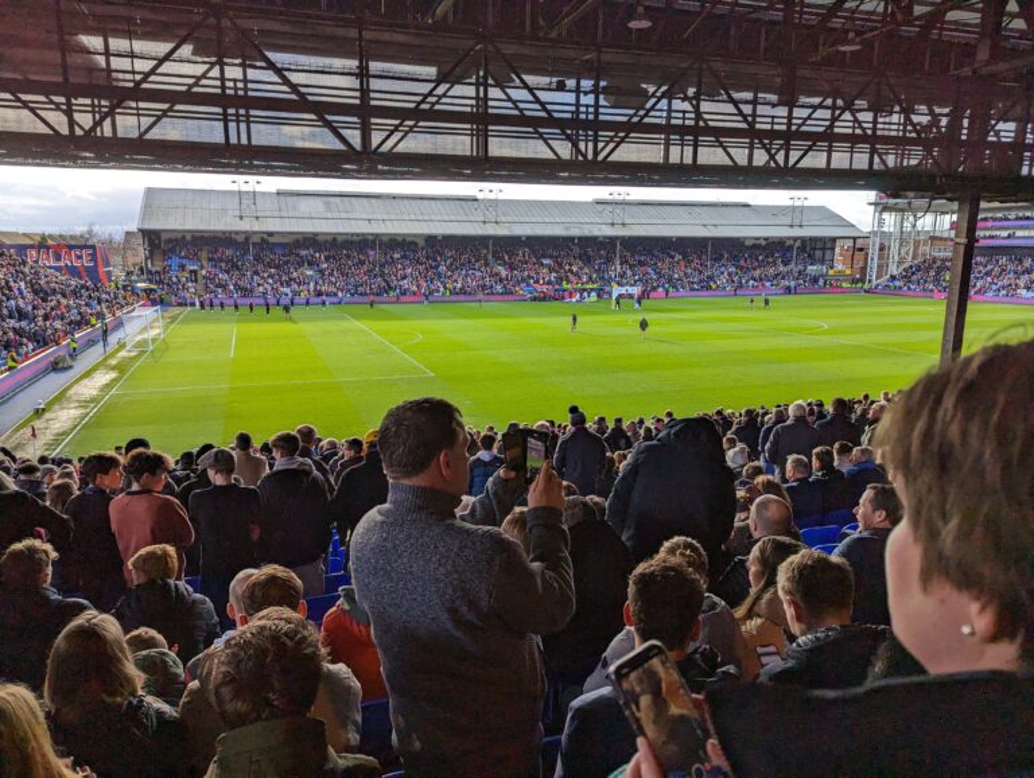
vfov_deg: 56.9
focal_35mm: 24
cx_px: 517
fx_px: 718
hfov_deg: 71.5
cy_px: 389
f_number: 1.85
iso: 50
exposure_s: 1/686
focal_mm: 6.81
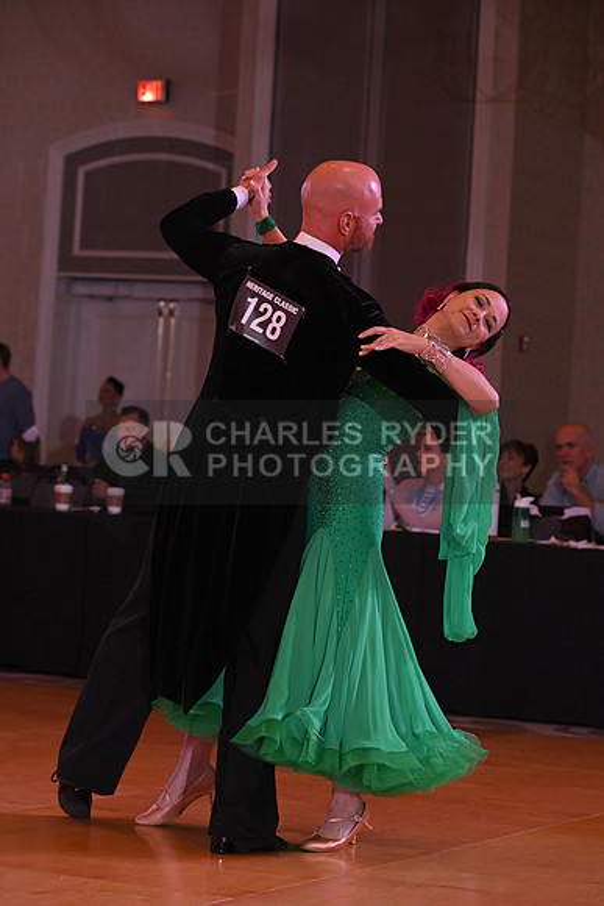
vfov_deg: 17.6
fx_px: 2917
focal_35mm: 116
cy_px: 453
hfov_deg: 11.8
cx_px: 302
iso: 2500
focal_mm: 116
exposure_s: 1/200
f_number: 6.3
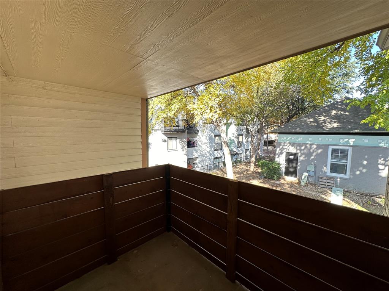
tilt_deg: -5.2
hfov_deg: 102.1
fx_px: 157
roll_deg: -0.6
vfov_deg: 85.7
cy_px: 146
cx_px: 194
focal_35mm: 14
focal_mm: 2.22
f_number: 2.2
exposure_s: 1/99
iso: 50
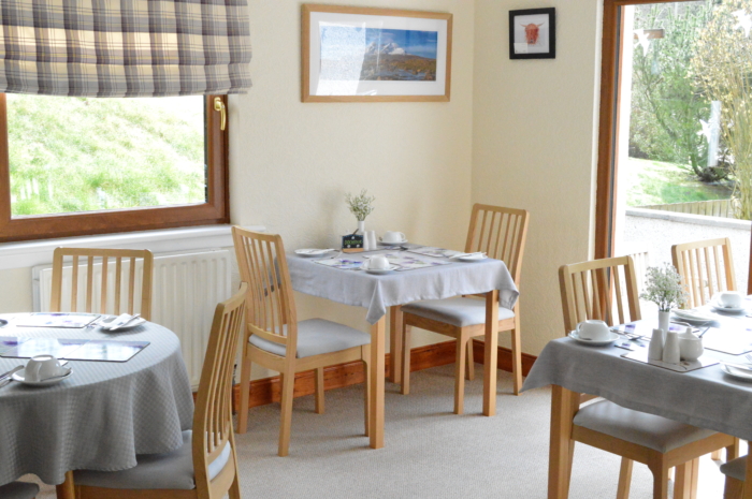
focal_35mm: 46
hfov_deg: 42.4
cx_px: 376
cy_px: 250
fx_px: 970
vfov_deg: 28.9
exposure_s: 1/500
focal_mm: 31
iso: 6400
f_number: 11
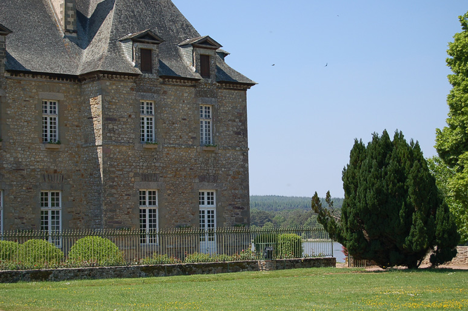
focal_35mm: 86
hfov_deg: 23.8
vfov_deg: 15.9
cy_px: 150
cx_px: 241
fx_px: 1111
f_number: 6.3
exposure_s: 1/500
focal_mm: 55
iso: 200
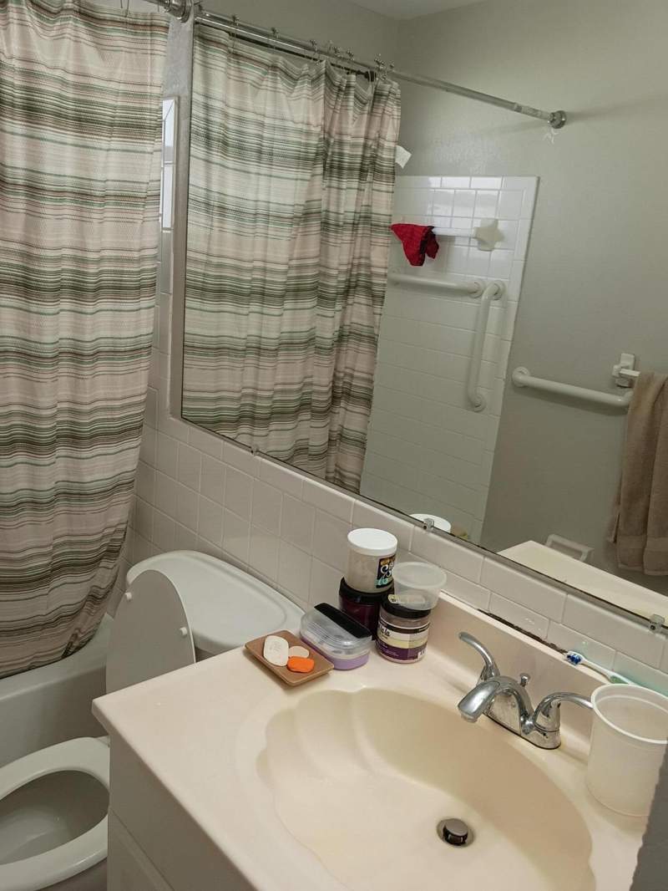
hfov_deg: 49.8
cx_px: 334
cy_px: 446
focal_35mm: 28
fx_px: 720
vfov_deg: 63.4
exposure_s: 1/60
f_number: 2.2
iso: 100
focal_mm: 3.42
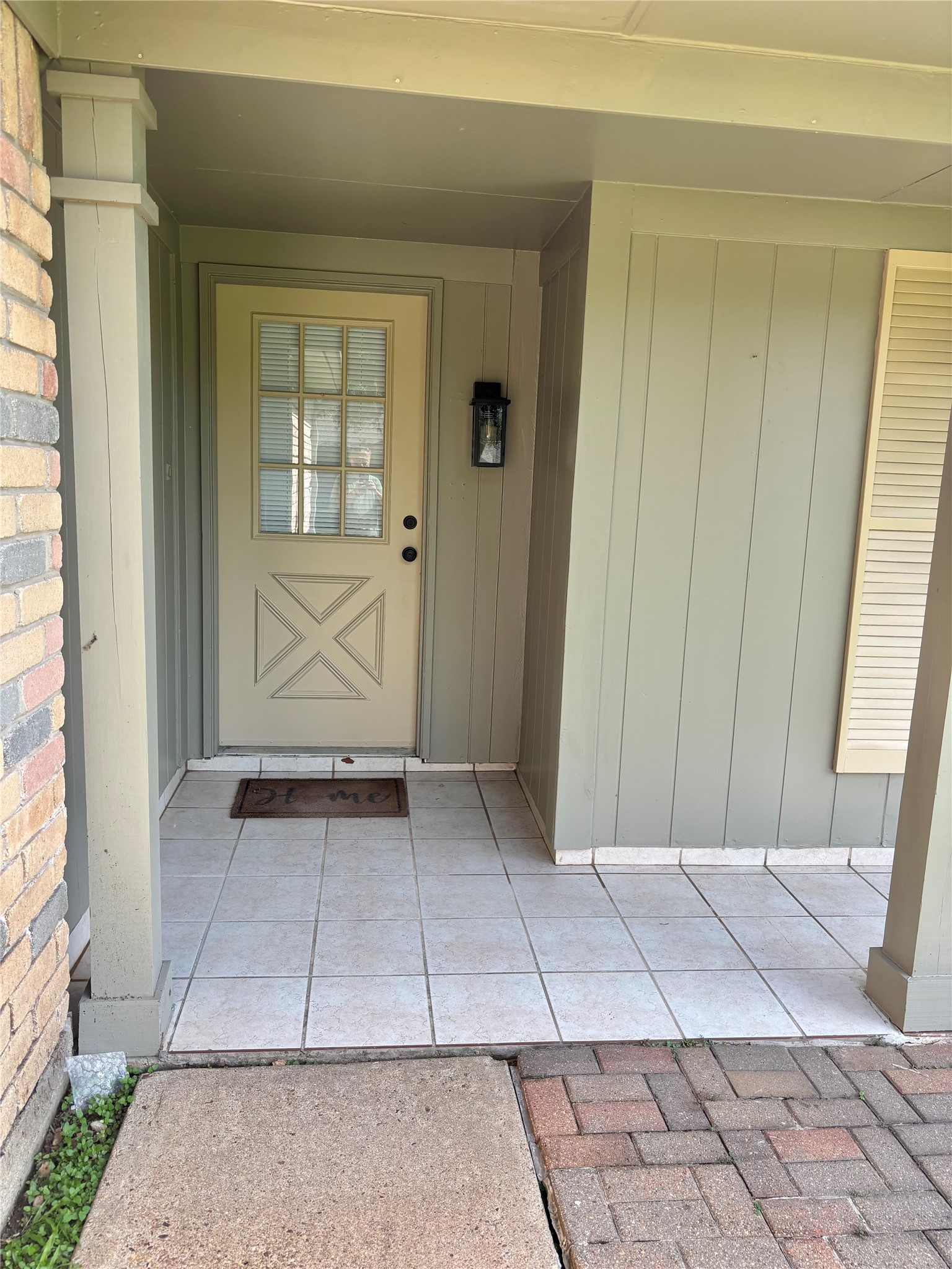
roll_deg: -3.7
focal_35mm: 26
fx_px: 953
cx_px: 476
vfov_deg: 67.3
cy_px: 634
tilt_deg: -9.0
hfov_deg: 53.1
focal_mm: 5.96
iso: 50
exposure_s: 1/649
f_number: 1.6
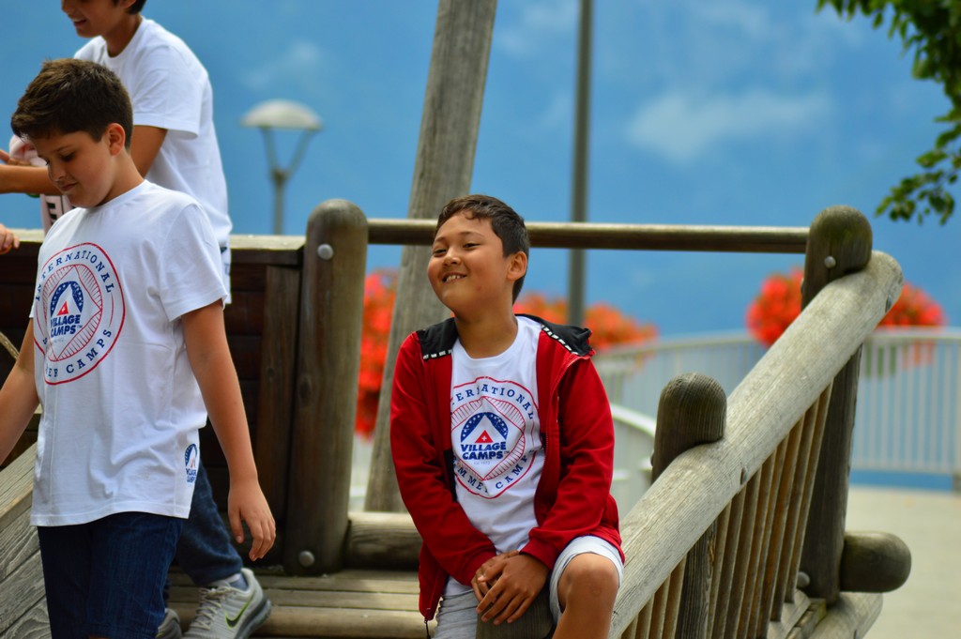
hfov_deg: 8.3
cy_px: 320
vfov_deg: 5.5
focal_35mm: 248
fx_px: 6601
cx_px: 480
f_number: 4.5
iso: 200
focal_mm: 165
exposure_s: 1/1250
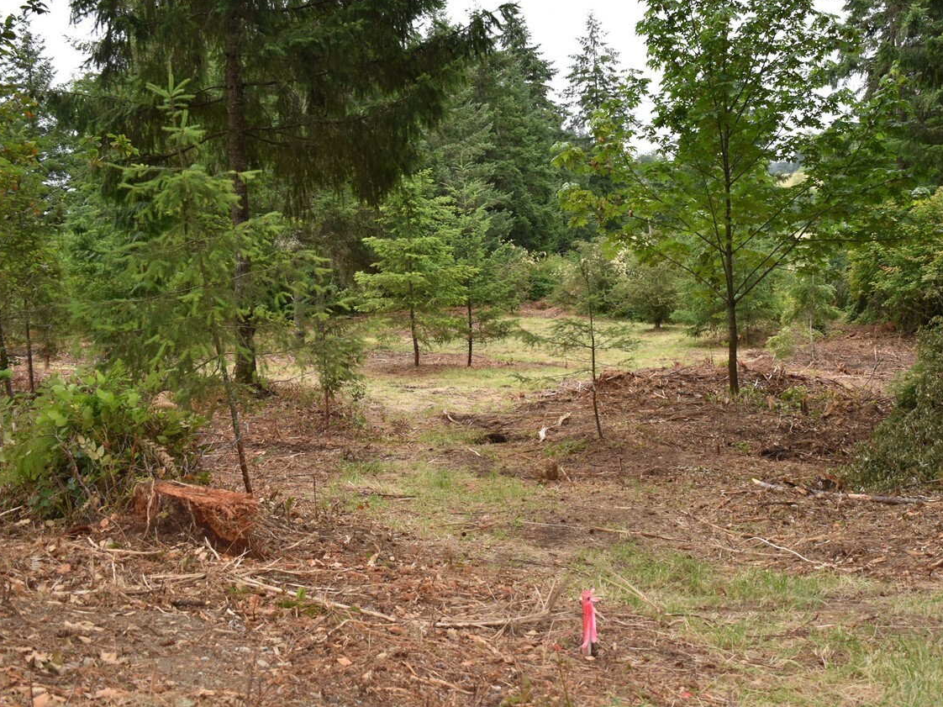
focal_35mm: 48
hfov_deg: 39.4
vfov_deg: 30.2
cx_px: 595
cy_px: 316
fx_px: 1307
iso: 200
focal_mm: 22
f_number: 5
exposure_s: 1/200
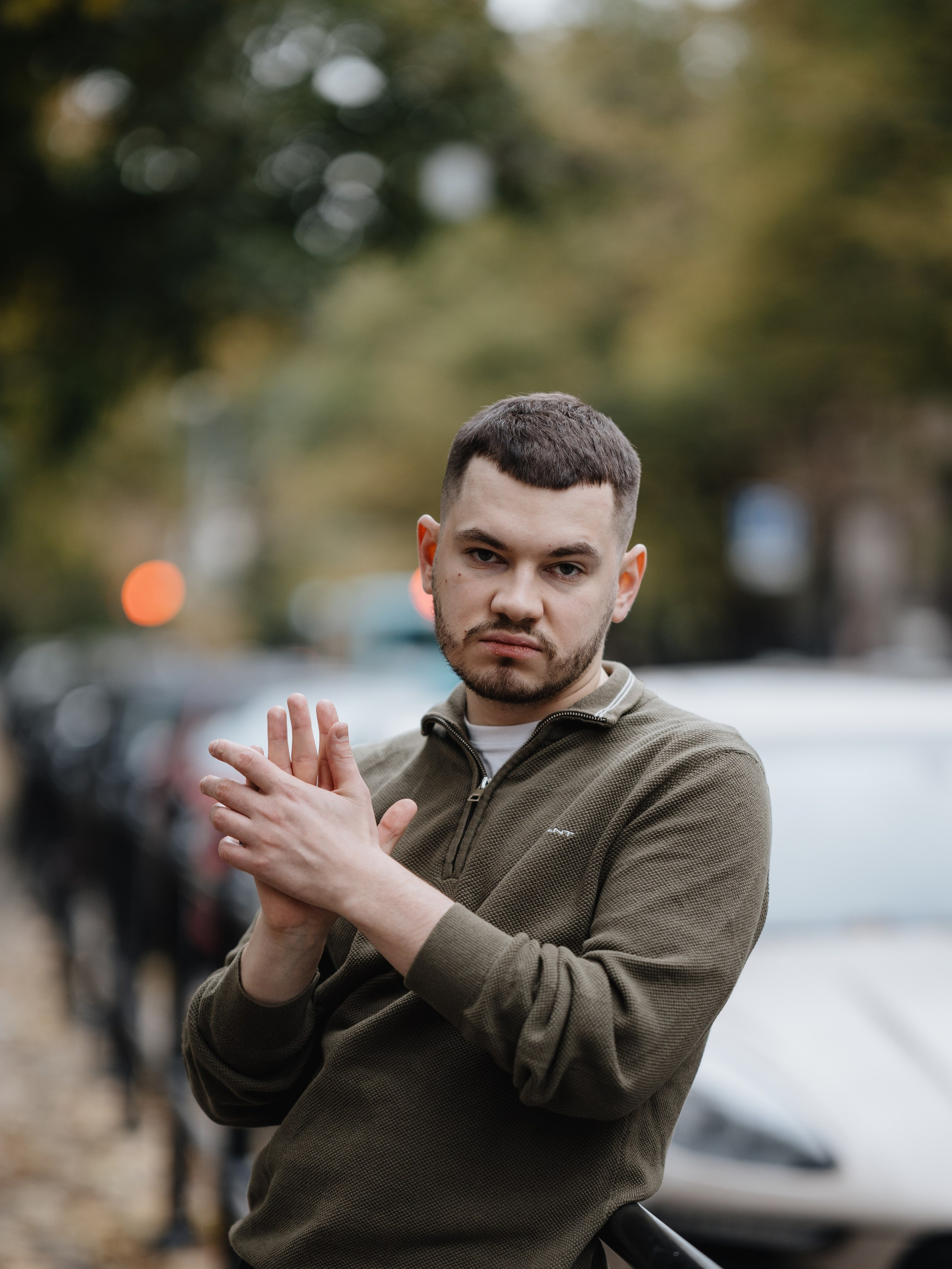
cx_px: 466
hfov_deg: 13.6
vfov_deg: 18.0
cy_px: 841
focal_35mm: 109
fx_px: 3997
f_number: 1.4
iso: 160
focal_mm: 85
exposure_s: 1/1000
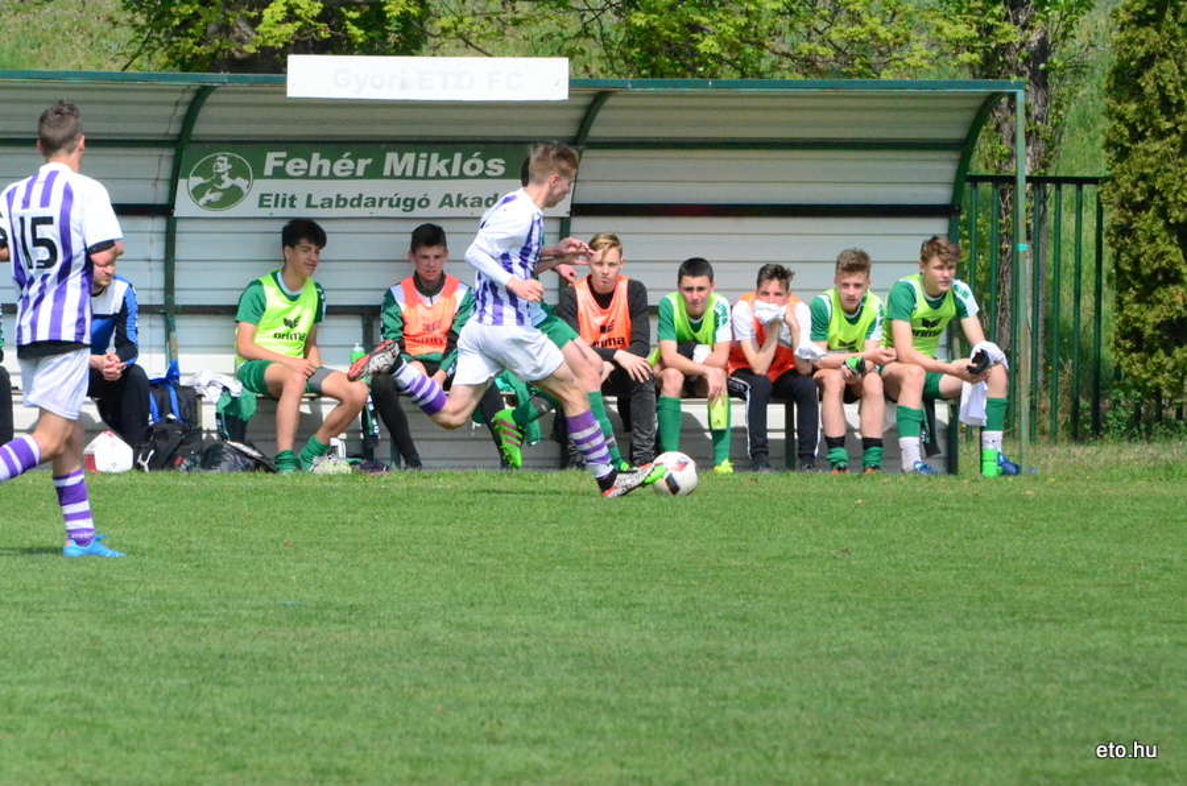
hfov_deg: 4.6
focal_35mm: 450
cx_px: 594
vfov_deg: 3.0
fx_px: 14806
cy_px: 393
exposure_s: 1/8000
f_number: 13
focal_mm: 300
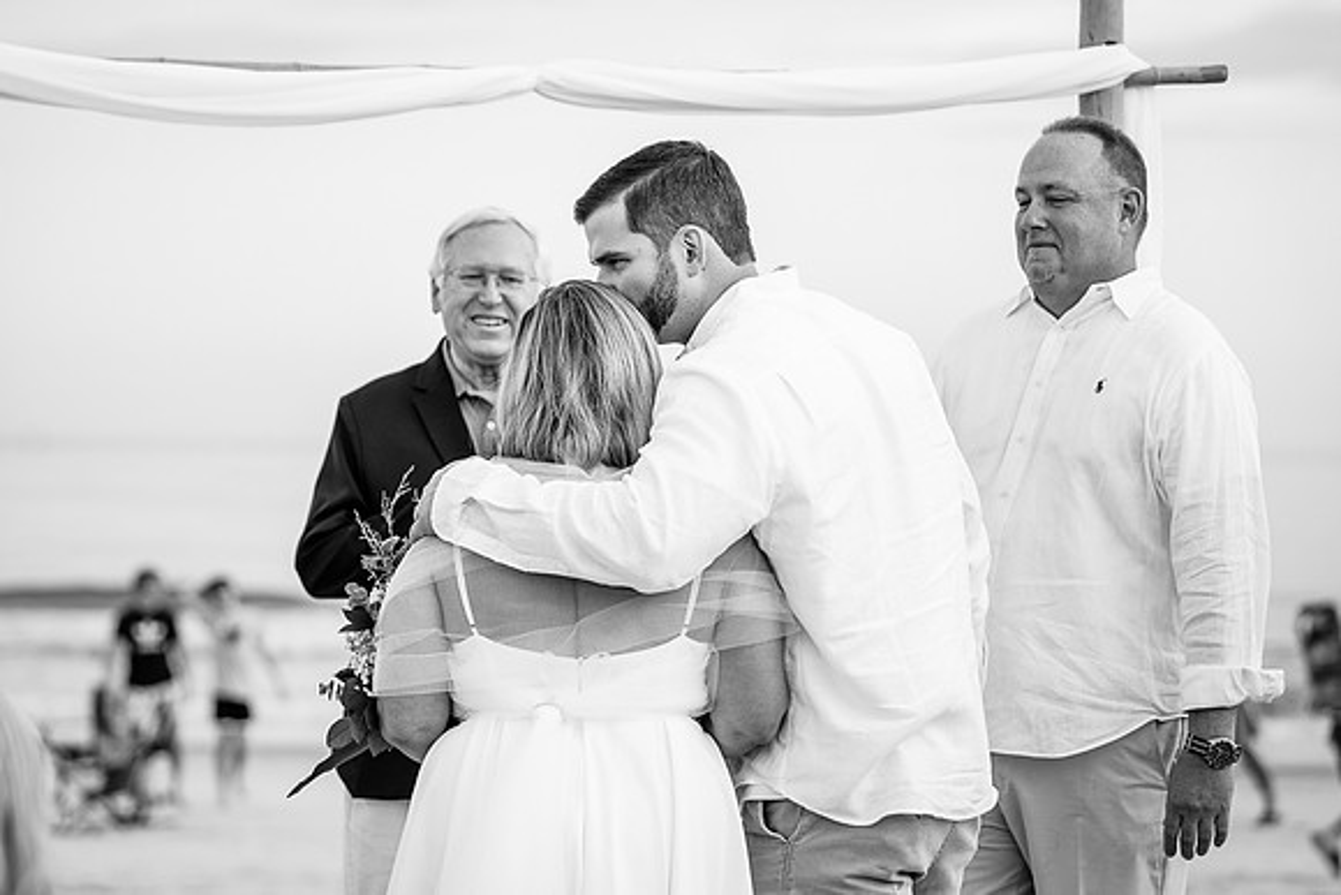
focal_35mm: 147
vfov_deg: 9.3
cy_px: 469
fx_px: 5485
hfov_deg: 13.9
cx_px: 644
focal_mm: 125
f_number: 4
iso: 160
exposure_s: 1/200
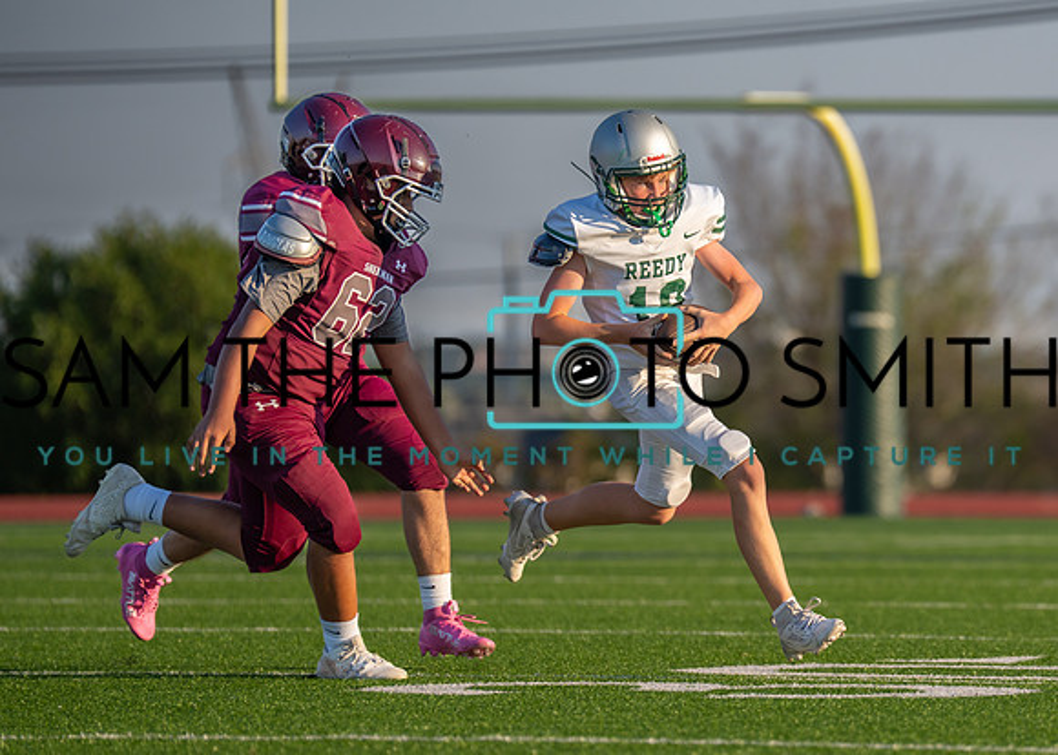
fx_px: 9444
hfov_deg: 6.4
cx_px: 827
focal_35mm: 314
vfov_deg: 4.6
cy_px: 377
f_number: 2.8
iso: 100
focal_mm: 200
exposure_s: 1/2000
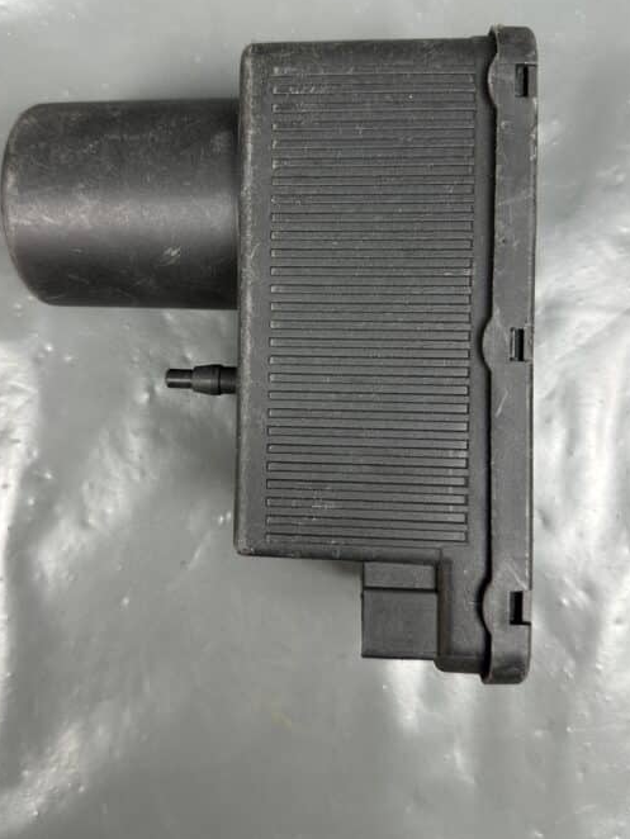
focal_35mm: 29
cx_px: 307
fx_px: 703
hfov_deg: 48.3
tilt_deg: -89.2
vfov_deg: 61.4
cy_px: 368
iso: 125
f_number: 1.78
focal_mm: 6.86
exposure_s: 1/50
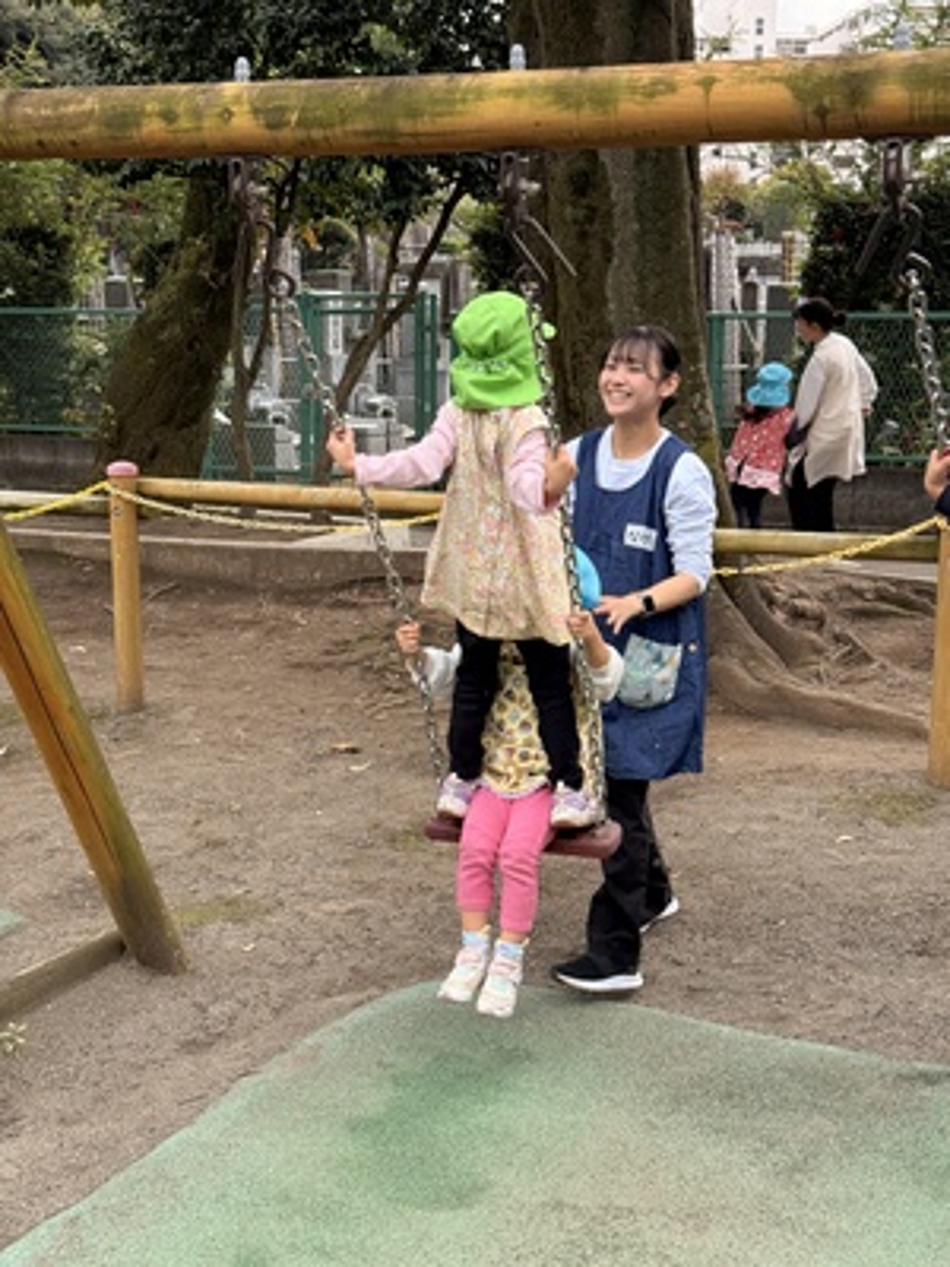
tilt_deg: -8.8
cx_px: 475
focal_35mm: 48
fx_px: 1756
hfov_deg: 30.3
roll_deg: -0.9
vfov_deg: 39.7
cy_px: 634
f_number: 1.78
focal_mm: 6.76
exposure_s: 1/975
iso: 80
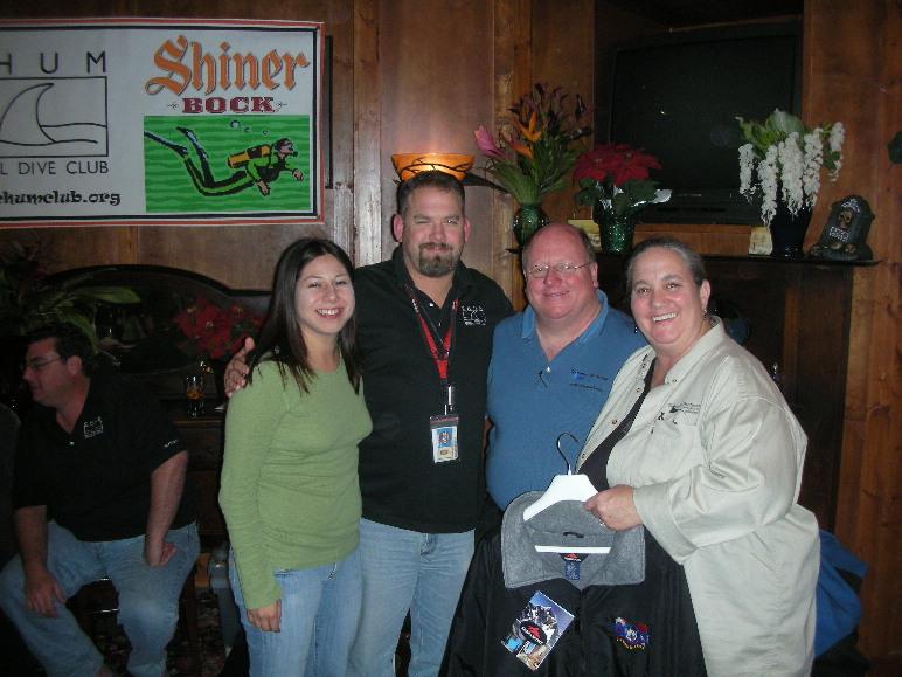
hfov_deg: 52.6
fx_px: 912
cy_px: 338
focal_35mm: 35
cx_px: 451
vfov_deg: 40.7
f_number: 2.8
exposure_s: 1/60
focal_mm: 5.8
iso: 162
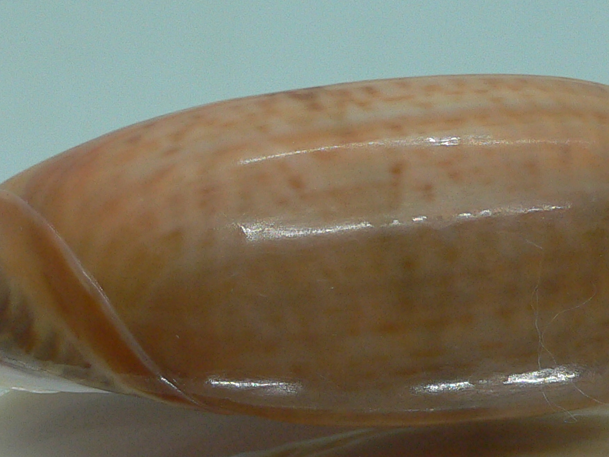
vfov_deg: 18.0
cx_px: 368
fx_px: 1425
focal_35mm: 81
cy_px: 372
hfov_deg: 24.1
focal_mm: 4.6
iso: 100
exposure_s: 1/60
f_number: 2.8
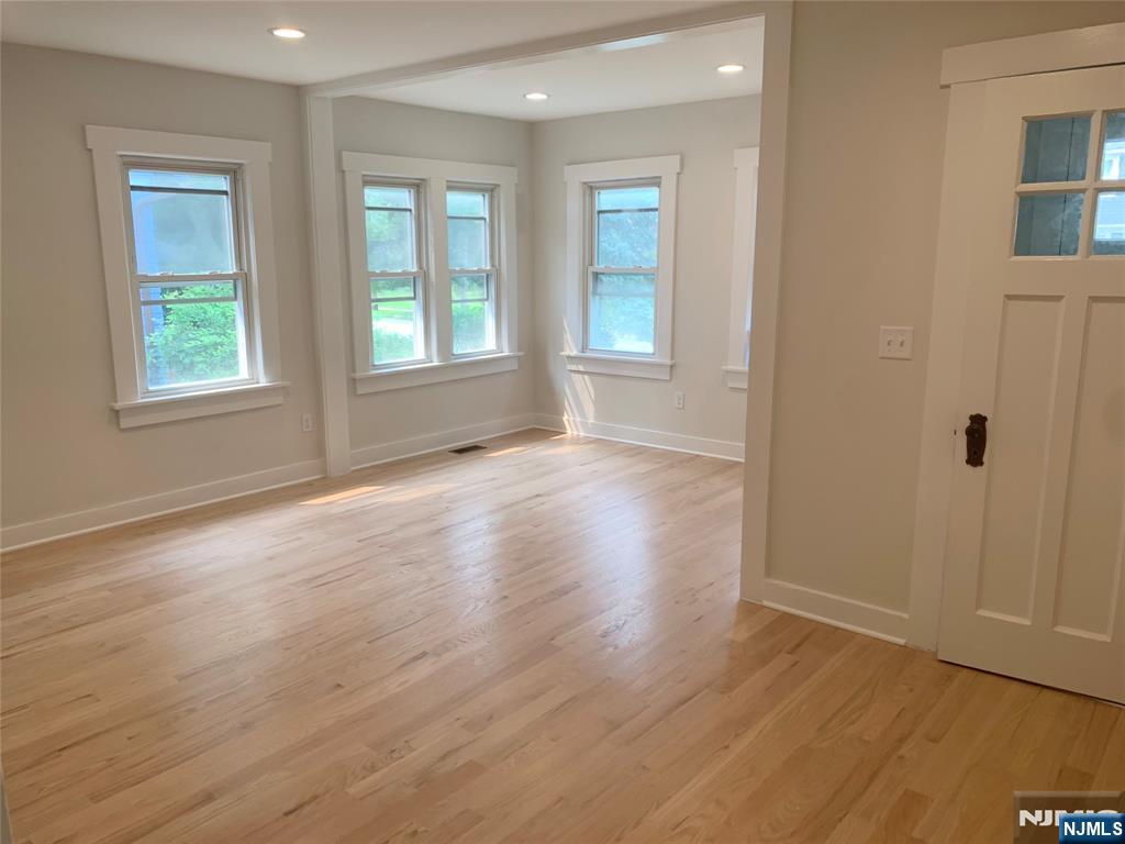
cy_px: 422
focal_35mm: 26
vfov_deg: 53.1
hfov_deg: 67.3
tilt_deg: -10.8
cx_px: 562
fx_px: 845
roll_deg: -0.4
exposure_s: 1/120
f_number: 1.8
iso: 50
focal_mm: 4.25
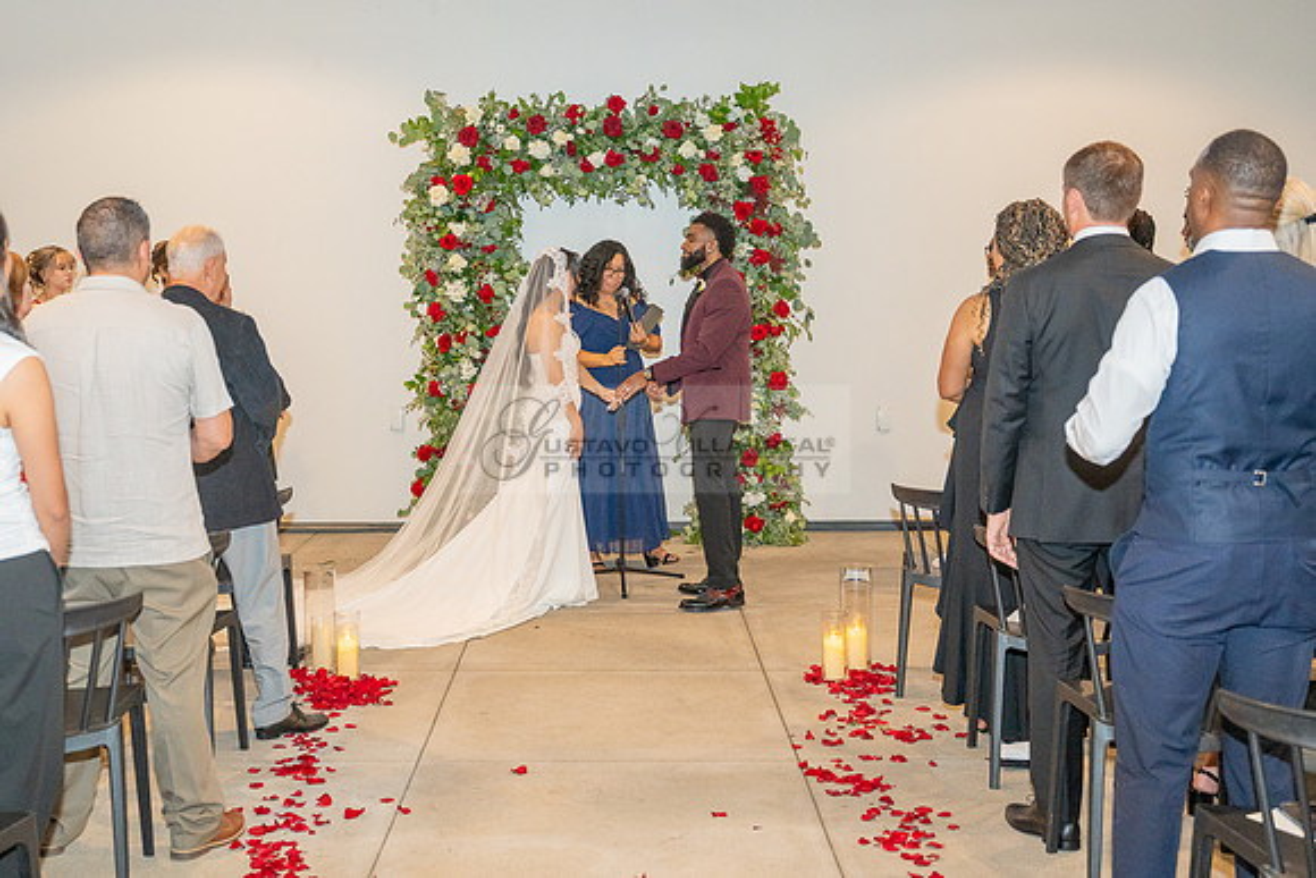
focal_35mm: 44
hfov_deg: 44.6
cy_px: 374
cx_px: 558
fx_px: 1600
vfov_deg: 30.6
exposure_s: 1/200
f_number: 3.5
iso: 1250
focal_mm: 38
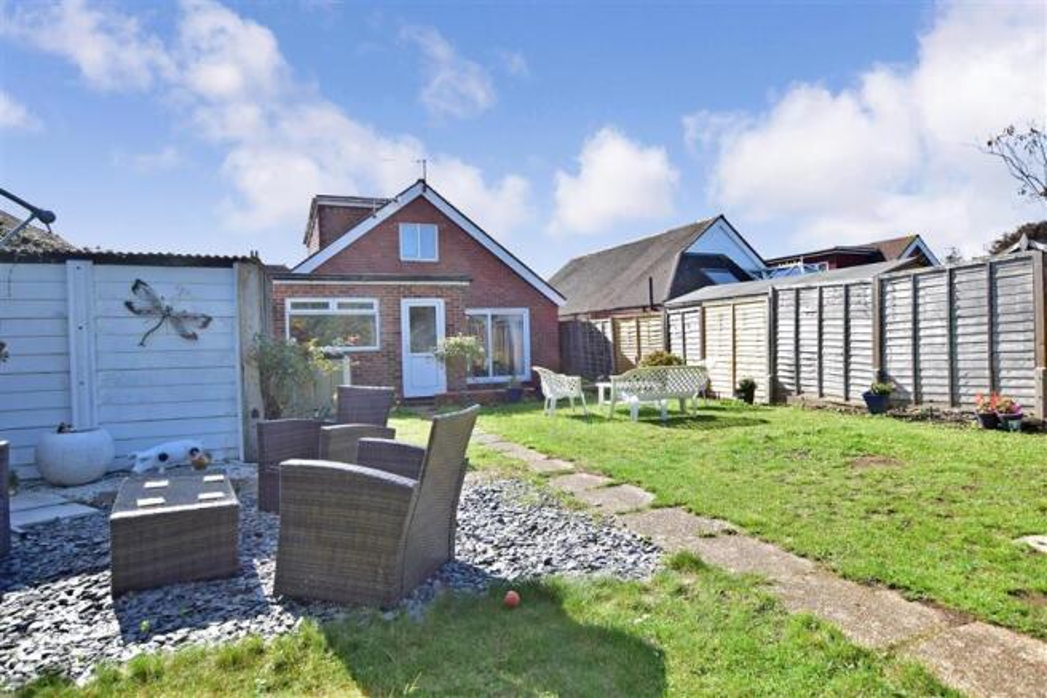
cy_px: 349
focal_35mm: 20
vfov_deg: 63.2
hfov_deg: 85.4
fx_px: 567
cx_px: 524
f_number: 10
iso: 400
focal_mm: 13
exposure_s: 1/500
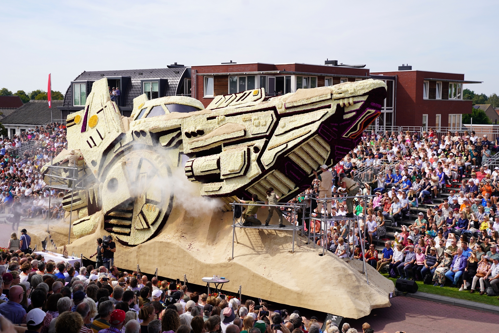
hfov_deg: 37.5
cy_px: 166
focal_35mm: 53
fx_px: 735
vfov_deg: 25.5
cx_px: 250
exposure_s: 1/500
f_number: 5
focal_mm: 53
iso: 100
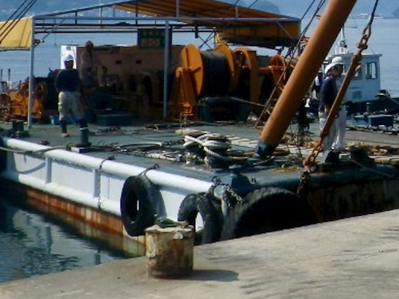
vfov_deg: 15.6
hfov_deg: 19.7
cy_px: -39
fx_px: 1061
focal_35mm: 92
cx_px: 509
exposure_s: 1/1000
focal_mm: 5
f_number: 4.2
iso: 80
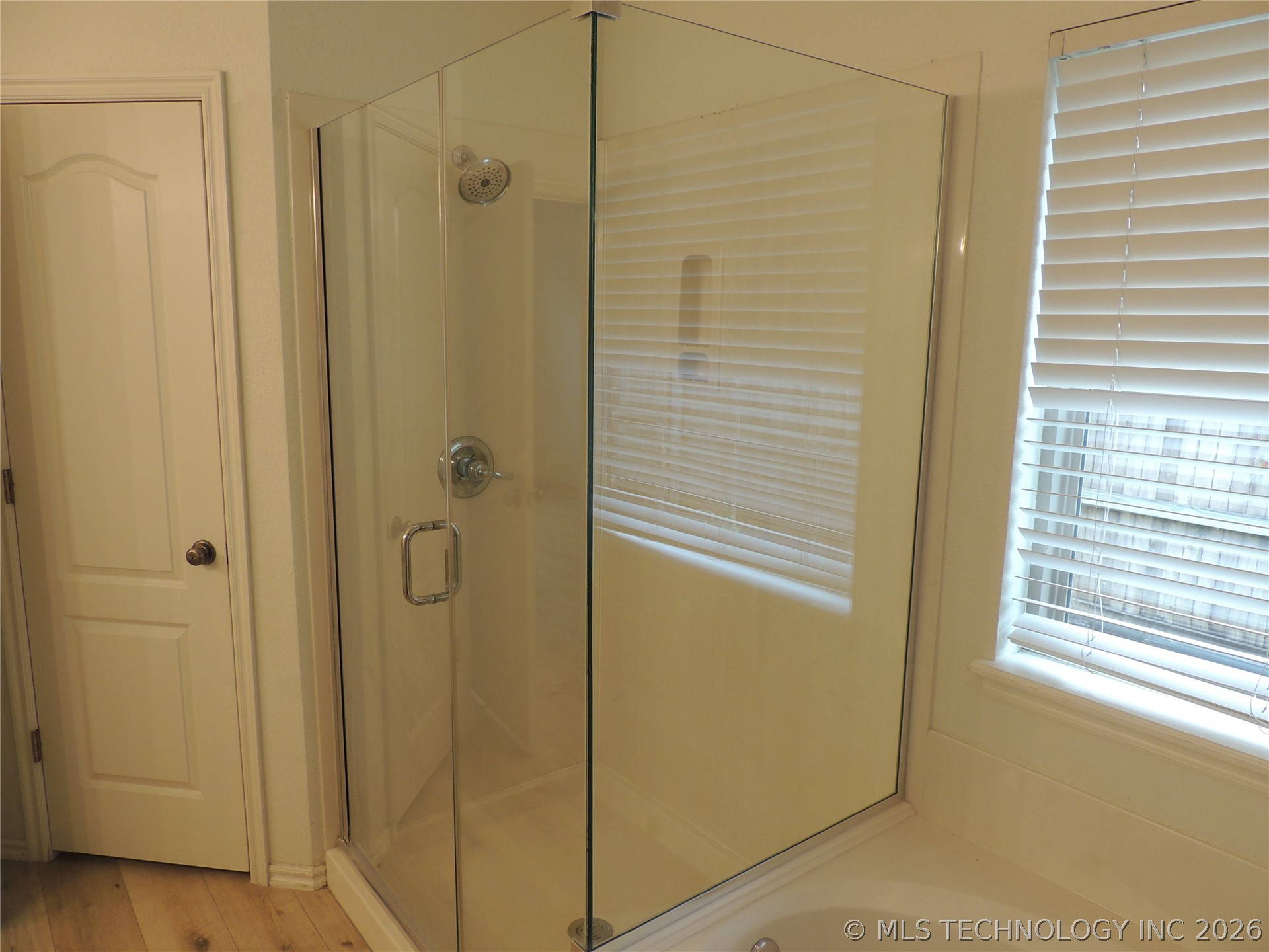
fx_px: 880
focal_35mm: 24
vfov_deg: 56.8
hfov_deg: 71.6
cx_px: 634
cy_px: 476
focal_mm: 4.3
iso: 100
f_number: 3
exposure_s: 1/60
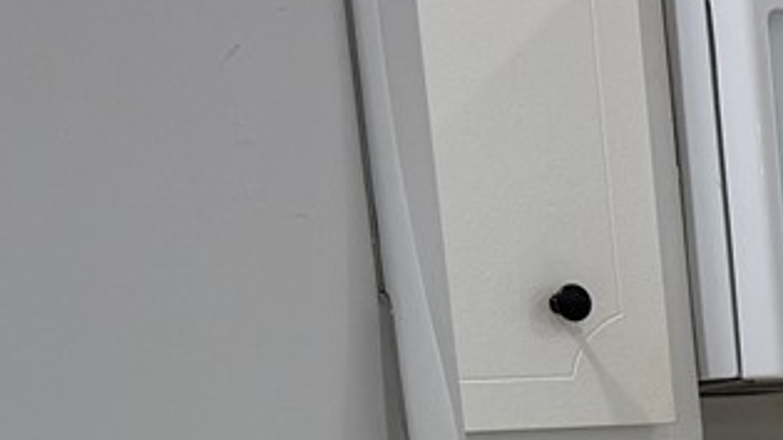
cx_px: 1683
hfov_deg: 13.3
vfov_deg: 8.7
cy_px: 820
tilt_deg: -10.3
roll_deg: +1.6
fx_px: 2761
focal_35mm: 133
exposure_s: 1/120
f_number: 1.78
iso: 100
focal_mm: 6.76
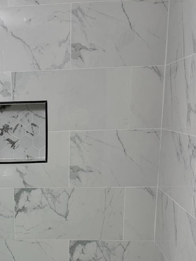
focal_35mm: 54
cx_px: 15
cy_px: 214
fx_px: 407
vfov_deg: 34.3
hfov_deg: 26.1
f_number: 1.78
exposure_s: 1/120
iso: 125
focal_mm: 6.76
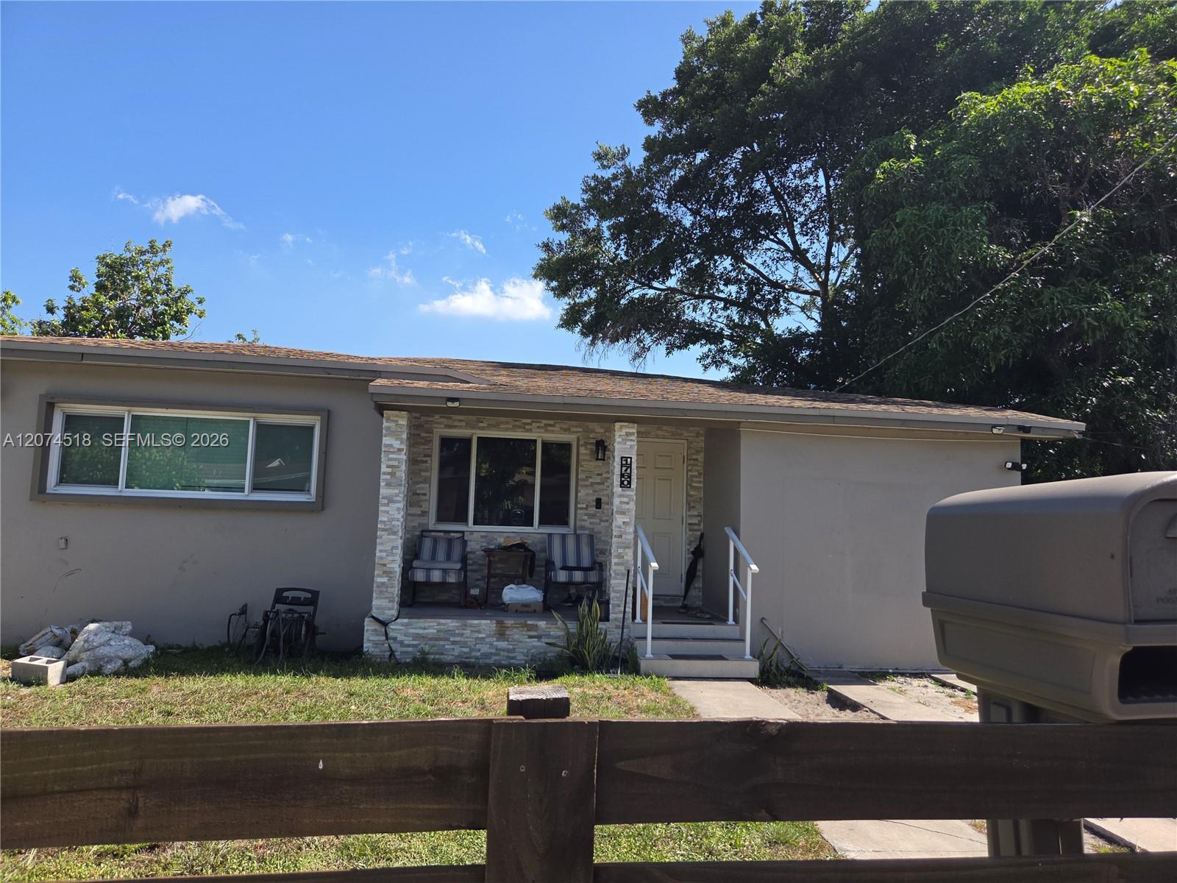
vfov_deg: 58.9
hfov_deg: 73.9
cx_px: 588
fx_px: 782
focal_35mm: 23
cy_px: 442
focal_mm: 5.4
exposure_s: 1/900
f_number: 1.8
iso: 25
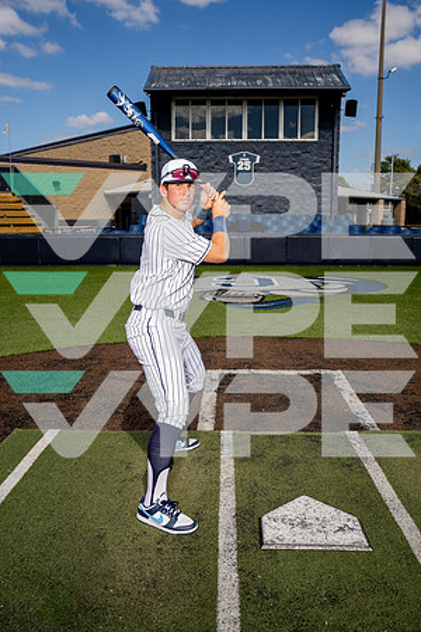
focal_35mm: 30
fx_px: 526
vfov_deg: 61.9
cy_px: 316
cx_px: 210
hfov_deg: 43.6
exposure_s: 1/1250
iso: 100
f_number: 4
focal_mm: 30
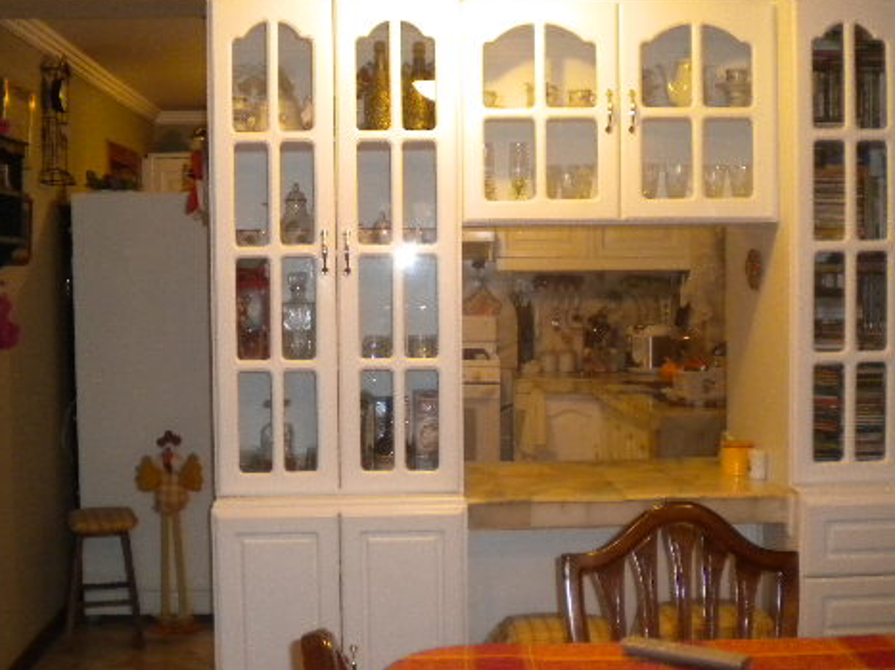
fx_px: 1241
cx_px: 393
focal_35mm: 48
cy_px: 356
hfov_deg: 39.6
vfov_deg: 30.2
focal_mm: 6.3
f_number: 3.1
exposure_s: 1/30
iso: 400
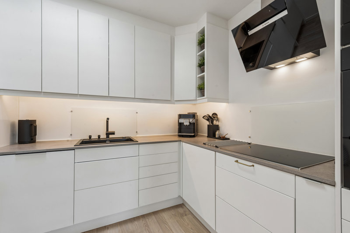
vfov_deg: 77.3
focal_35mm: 15
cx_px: 175
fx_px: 146
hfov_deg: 100.4
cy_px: 116
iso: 200
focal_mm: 15
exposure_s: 1/15
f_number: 10
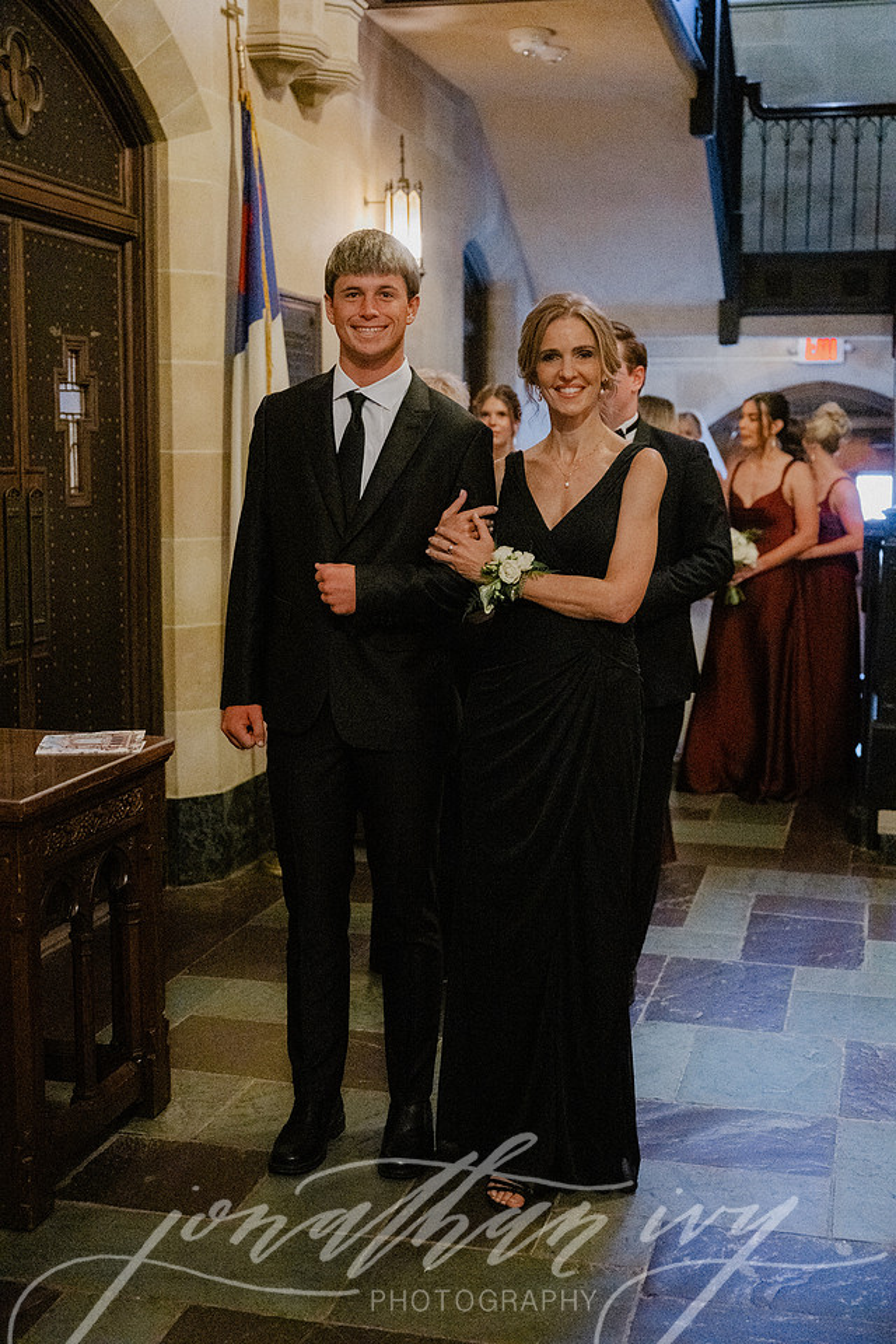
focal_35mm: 44
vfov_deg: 44.5
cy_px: 672
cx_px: 448
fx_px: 1643
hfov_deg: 30.5
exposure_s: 1/200
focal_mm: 44
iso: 10000
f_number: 2.8
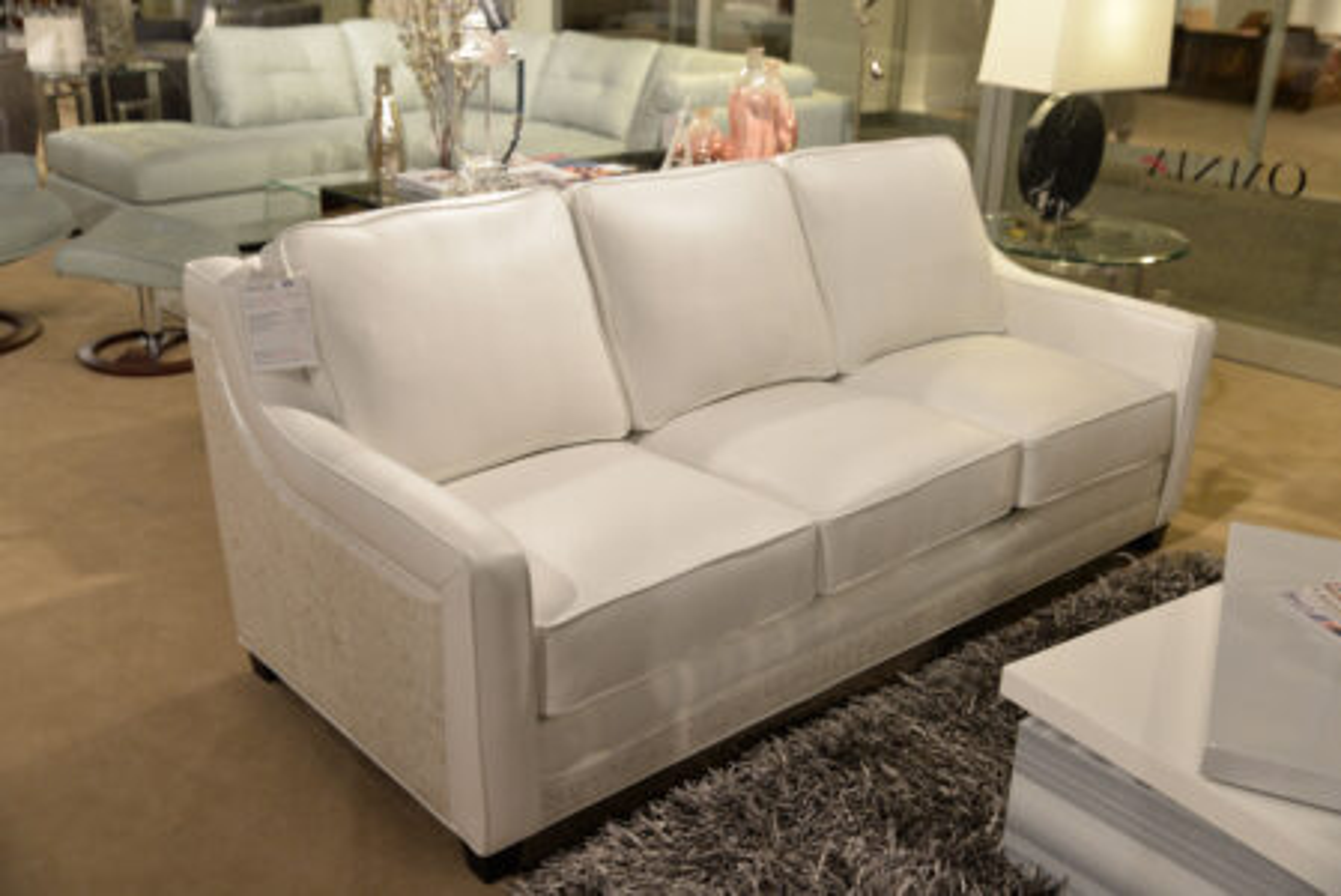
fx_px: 1342
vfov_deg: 36.9
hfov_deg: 53.1
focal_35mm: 36
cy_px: 448
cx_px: 670
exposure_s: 1/100
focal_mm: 36
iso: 1600
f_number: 5
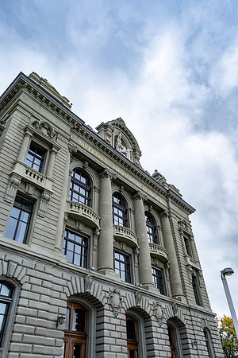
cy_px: 179
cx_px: 119
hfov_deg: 51.3
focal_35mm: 25
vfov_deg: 71.5
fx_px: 248
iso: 320
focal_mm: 16.5
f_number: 5
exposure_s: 1/320
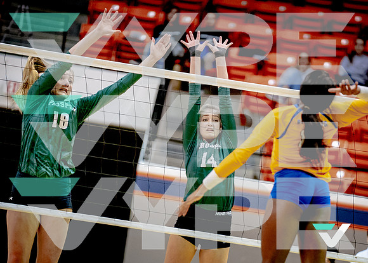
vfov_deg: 4.8
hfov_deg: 6.7
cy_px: 176
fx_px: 3162
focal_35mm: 303
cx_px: 230
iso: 4000
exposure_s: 1/1500
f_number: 2.8
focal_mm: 197
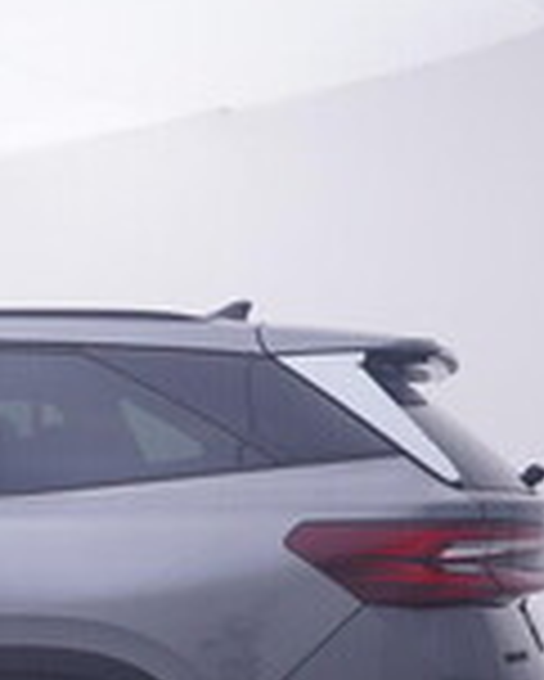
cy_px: 583
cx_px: -357
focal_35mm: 77
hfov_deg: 17.3
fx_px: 1542
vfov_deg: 24.3
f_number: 5
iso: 200
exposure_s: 1/80
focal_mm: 15
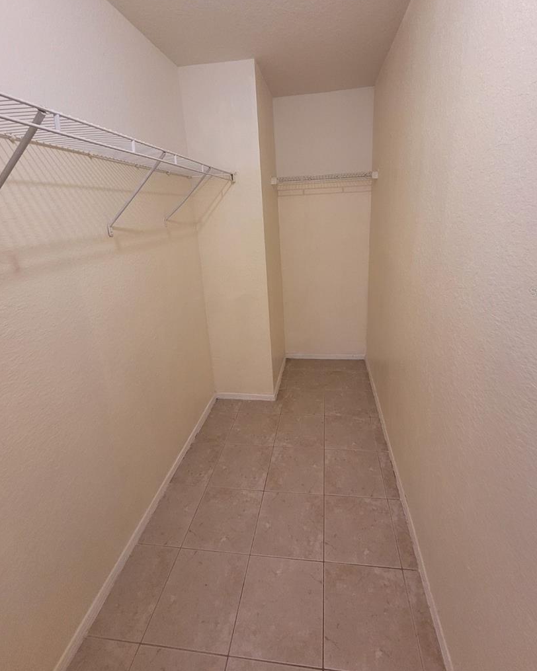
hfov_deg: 83.9
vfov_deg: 96.3
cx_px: 284
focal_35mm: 15
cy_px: 292
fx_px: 298
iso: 320
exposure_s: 1/60
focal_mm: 1.74
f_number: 2.2
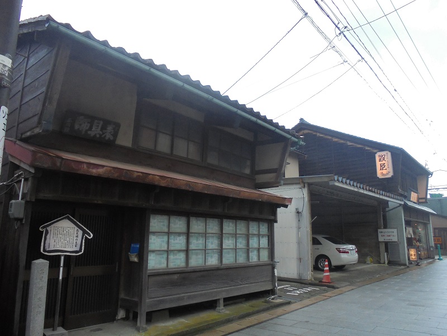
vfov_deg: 53.1
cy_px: 168
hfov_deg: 67.3
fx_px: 336
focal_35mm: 26
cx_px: 224
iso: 200
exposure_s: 1/250
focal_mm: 4.6
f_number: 3.5
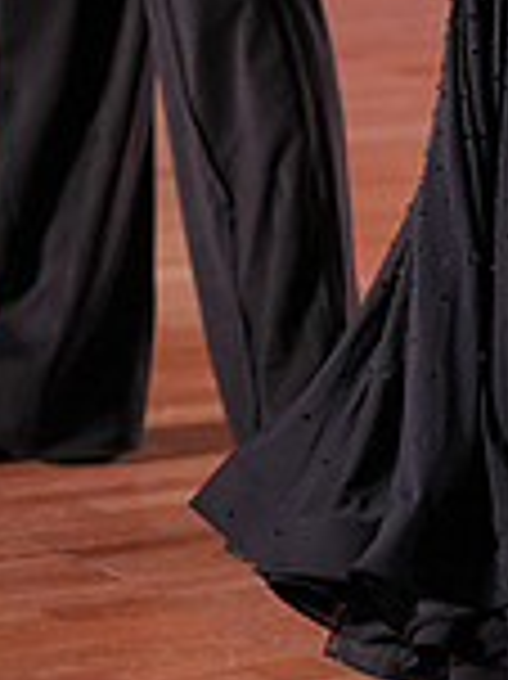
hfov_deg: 5.7
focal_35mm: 259
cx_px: 353
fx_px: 5075
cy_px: -297
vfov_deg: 7.5
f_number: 4
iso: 1600
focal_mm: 70
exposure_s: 1/500
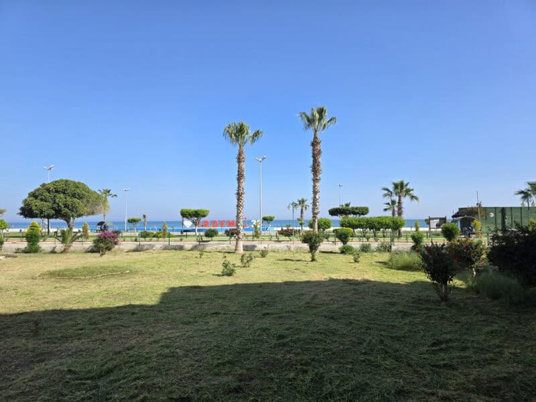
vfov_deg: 58.9
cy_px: 201
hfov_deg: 73.9
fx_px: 356
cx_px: 268
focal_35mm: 23
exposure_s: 1/3891
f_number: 1.7
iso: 80
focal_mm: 6.3
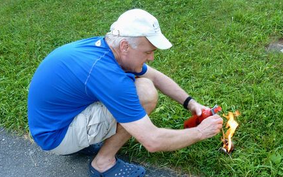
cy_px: 112
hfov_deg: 41.0
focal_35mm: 49
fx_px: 378
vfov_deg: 26.2
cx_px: 156
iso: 80
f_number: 3.6
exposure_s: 1/40
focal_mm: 6.5
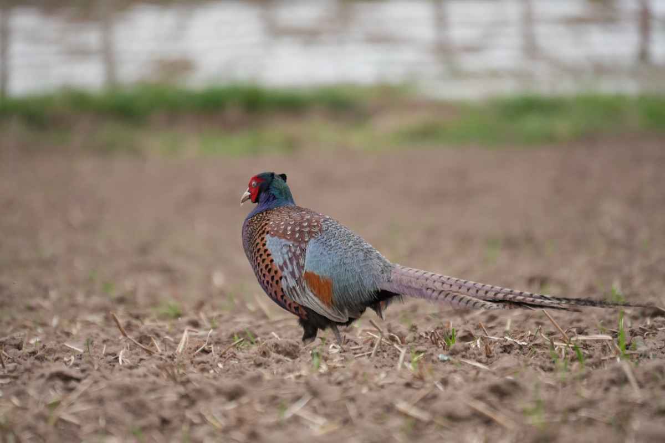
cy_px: 222
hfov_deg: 4.6
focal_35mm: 450
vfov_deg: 3.1
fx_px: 8312
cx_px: 332
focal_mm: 300
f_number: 6.3
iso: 1000
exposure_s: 1/1000
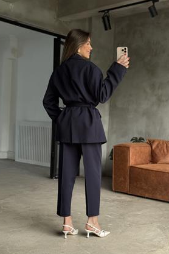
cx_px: 78
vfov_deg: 38.9
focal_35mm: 51
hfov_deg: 26.5
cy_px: 129
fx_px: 359
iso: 500
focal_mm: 6.76
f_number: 1.78
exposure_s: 1/40
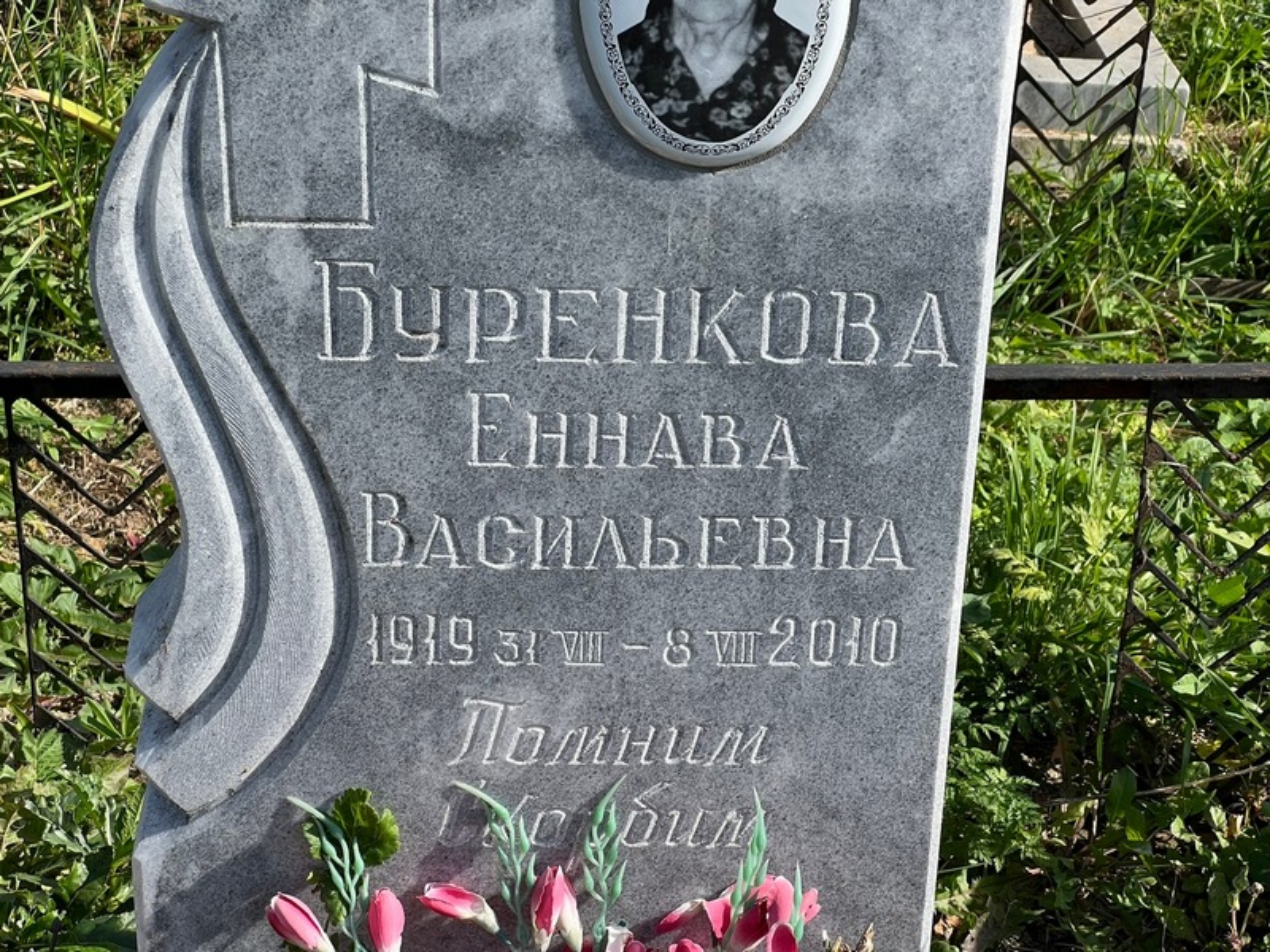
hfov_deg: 25.3
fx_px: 2825
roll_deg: -1.2
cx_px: 635
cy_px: 476
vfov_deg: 19.1
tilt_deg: -30.9
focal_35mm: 77
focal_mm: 9
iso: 32
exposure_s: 1/488
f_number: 2.8
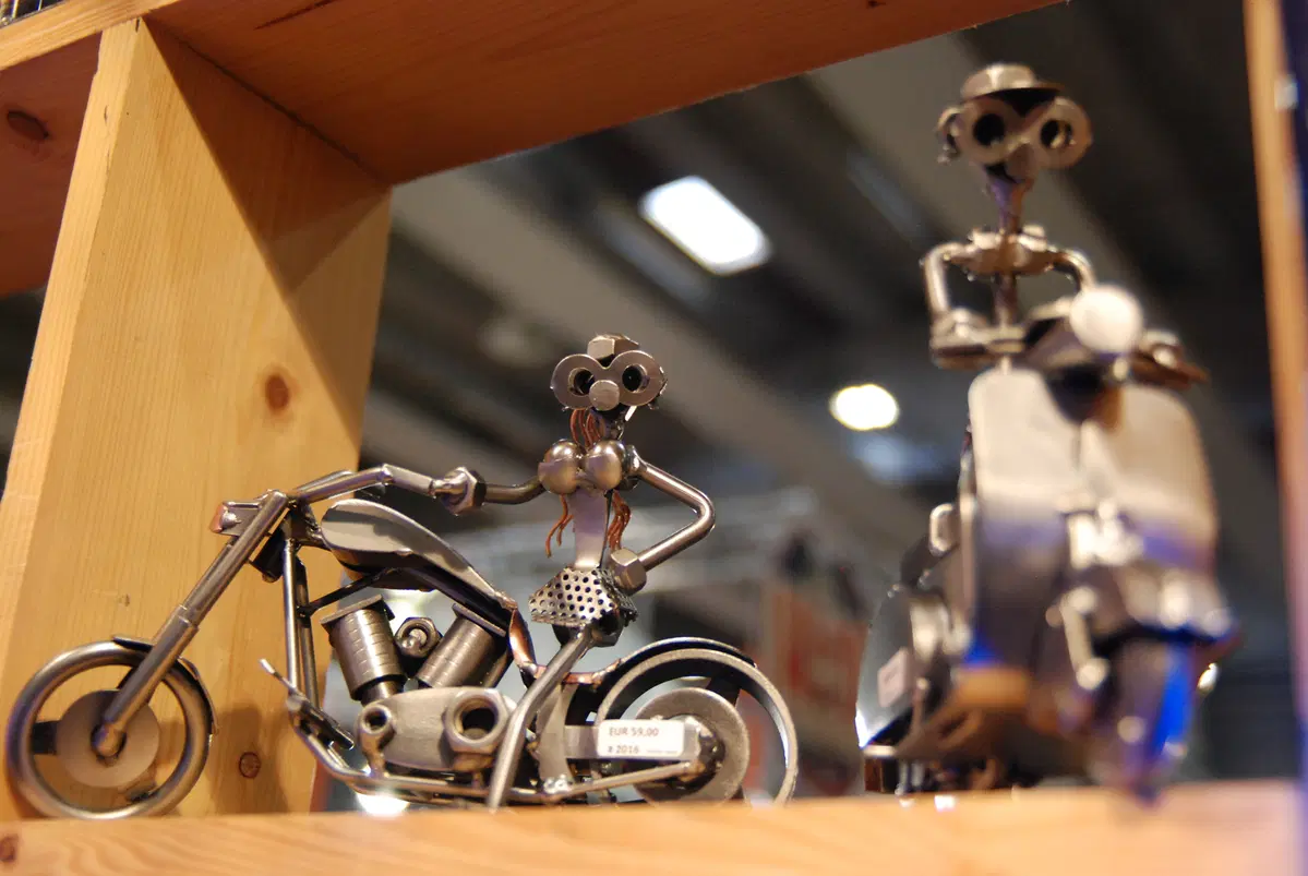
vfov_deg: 30.0
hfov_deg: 43.6
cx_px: 654
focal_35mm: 45
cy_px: 438
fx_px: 1637
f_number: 2.8
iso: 1000
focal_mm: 30
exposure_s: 1/160
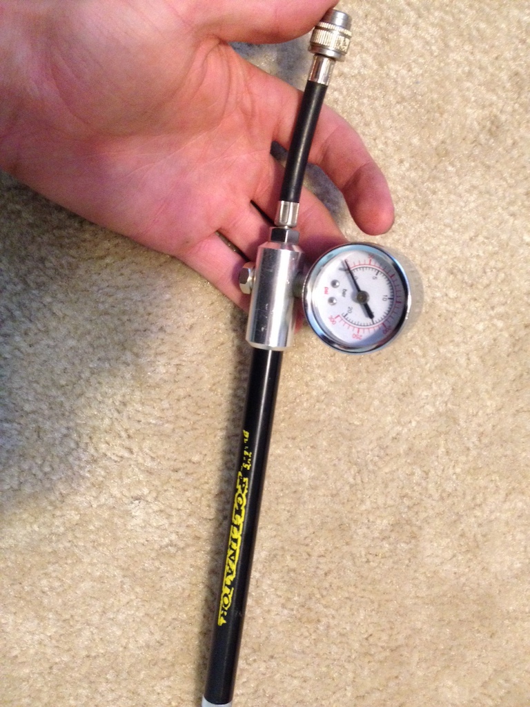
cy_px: 354
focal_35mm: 35
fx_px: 715
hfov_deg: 40.7
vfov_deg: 52.6
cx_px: 265
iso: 320
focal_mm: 4.28
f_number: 2.4
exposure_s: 1/20
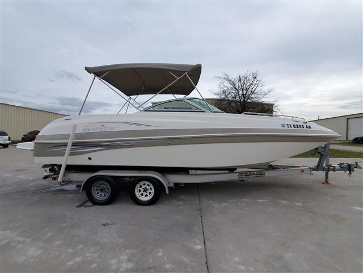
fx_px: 136
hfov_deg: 106.2
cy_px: 136
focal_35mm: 13
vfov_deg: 89.9
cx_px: 182
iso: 50
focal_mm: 1.8
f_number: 2.2
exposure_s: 1/619
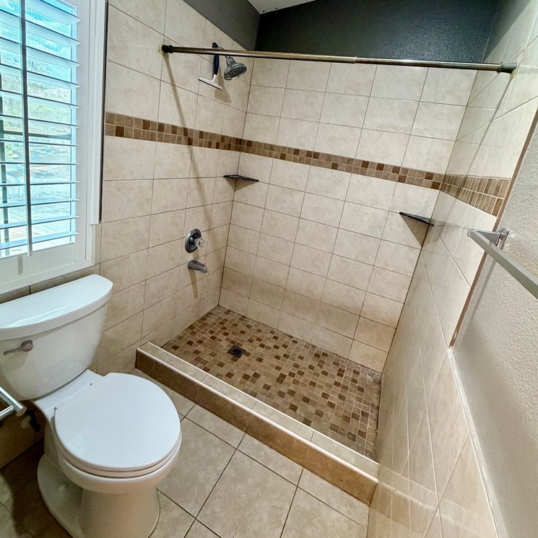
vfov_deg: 83.3
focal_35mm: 17
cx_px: 271
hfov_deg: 84.0
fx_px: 299
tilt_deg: -13.9
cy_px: 225
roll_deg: -9.9
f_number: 2.2
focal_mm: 2.22
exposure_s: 1/60
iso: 400
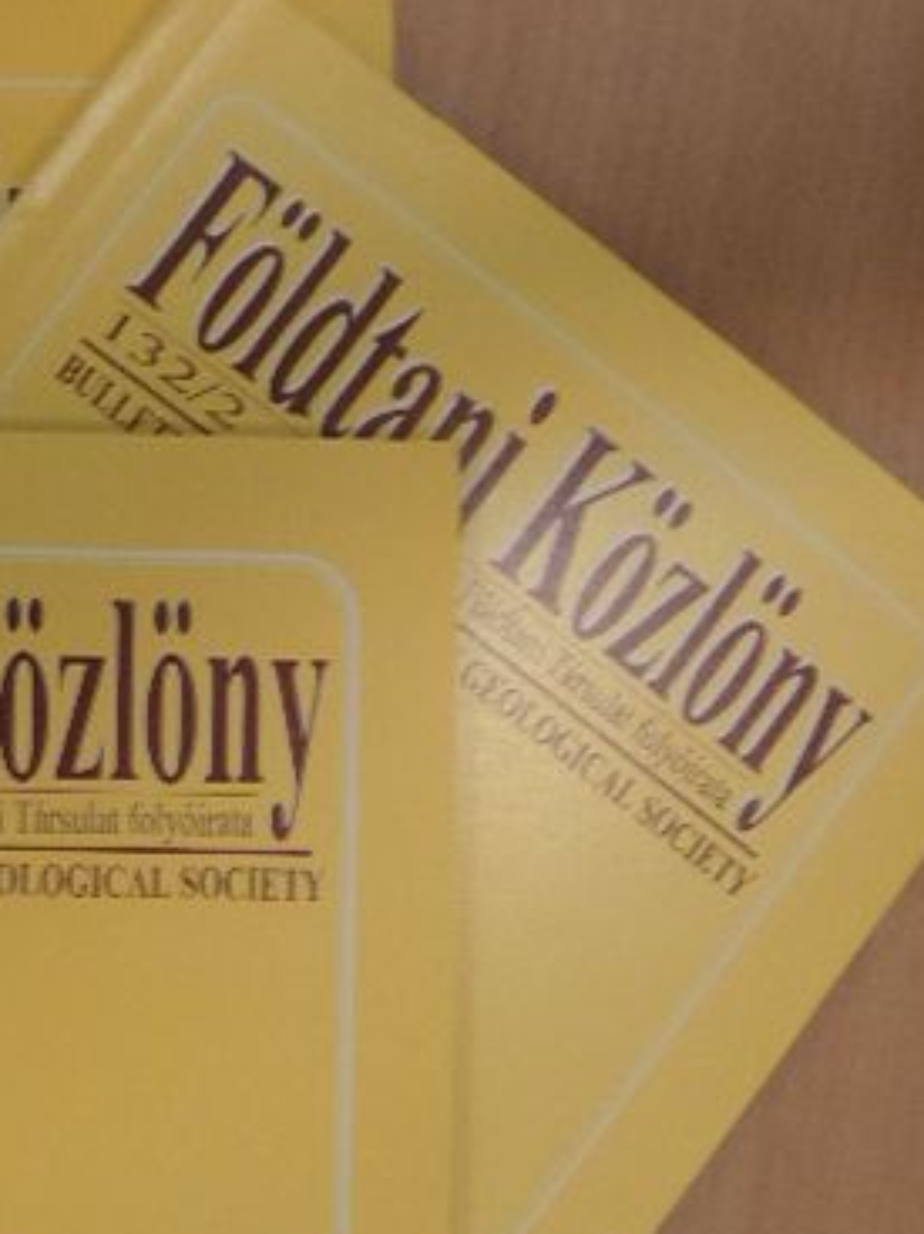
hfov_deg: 23.6
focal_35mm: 61
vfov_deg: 30.8
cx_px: 151
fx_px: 2172
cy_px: 1015
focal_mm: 6.2
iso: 500
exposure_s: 1/125
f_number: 3.3
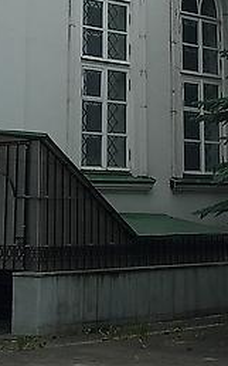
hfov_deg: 9.5
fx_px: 1374
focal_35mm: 138
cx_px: 139
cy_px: -207
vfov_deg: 14.1
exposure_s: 1/2475
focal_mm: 4.69
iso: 112
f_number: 1.8
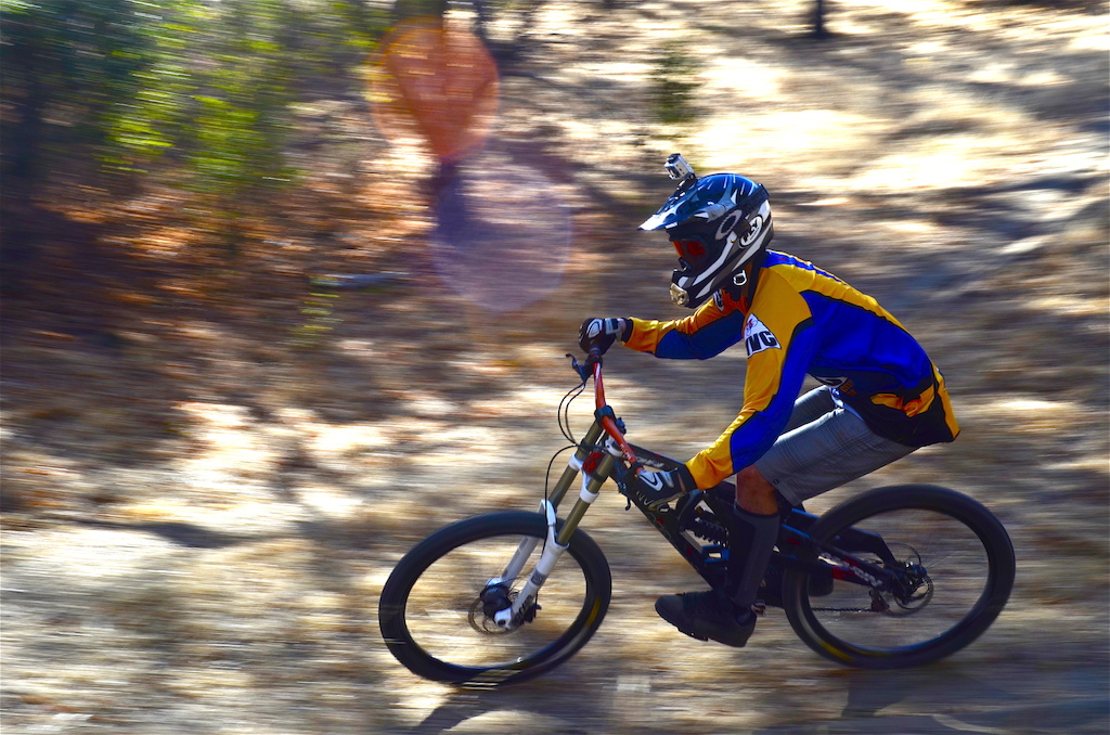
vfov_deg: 25.6
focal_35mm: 52
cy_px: 368
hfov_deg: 37.9
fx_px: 1615
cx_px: 555
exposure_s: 1/100
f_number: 9
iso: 100
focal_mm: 35
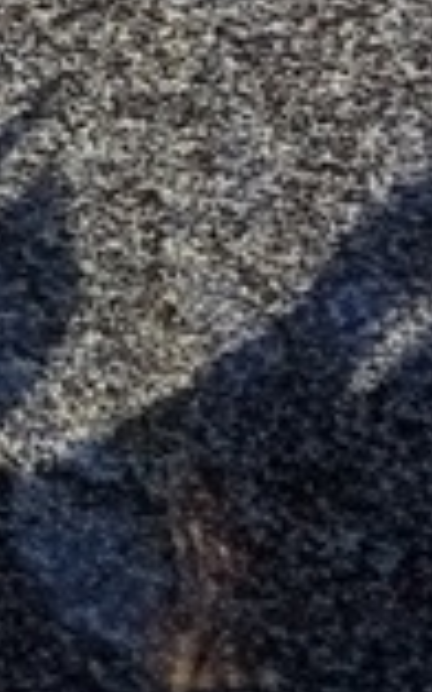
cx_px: -467
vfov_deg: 18.4
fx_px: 2112
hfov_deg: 10.6
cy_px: 88
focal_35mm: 112
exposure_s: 1/222
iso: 103
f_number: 1.8
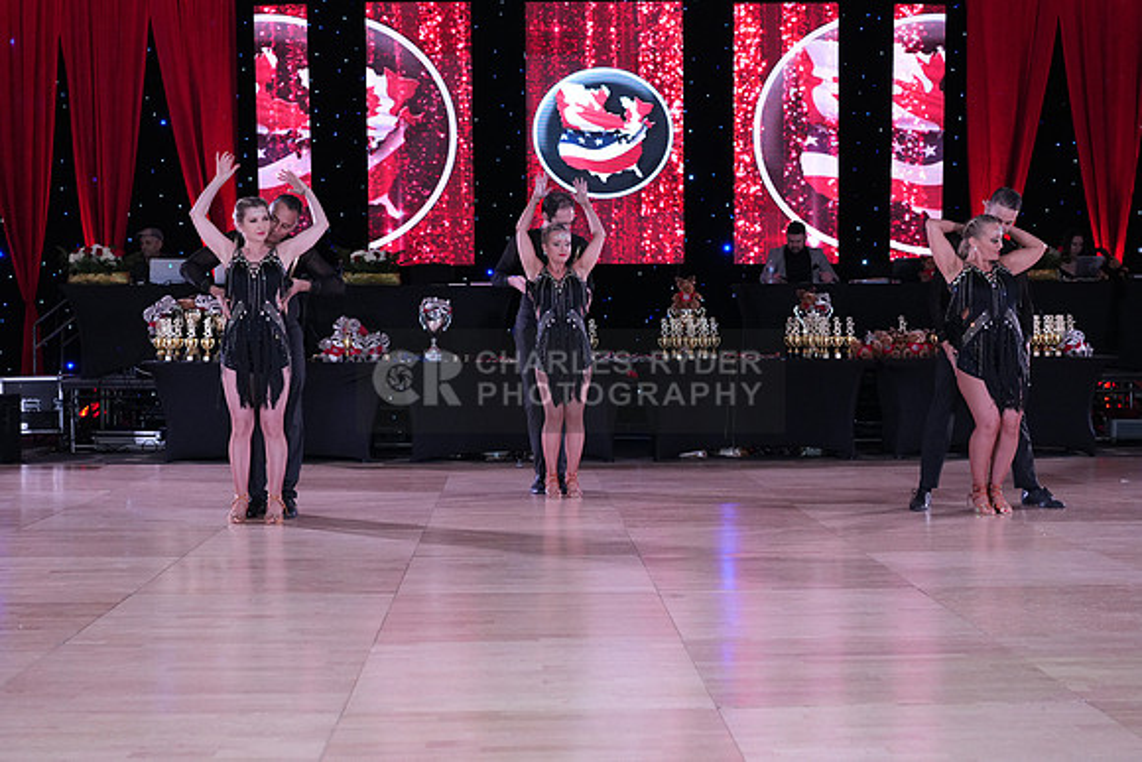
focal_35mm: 51
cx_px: 571
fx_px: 1618
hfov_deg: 38.9
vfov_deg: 26.5
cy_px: 381
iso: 2500
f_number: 5
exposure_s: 1/250
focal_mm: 51
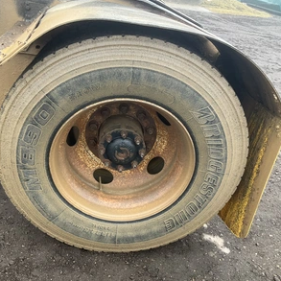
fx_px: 321
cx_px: 128
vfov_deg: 47.2
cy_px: 140
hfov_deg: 47.2
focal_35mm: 35
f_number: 1.8
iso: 40
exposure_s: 1/122
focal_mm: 3
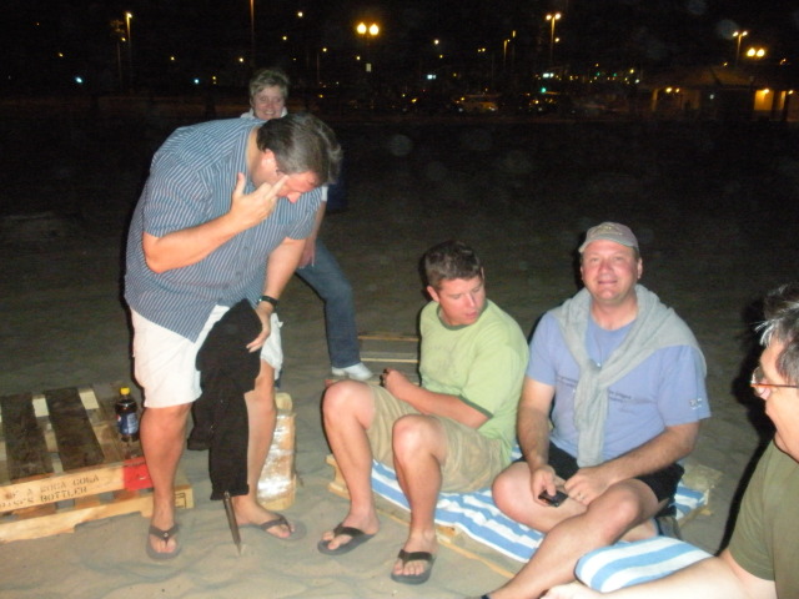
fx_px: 831
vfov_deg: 39.7
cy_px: 300
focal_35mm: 36
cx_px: 400
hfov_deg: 51.4
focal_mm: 6.3
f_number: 3.5
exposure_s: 1/60
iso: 800
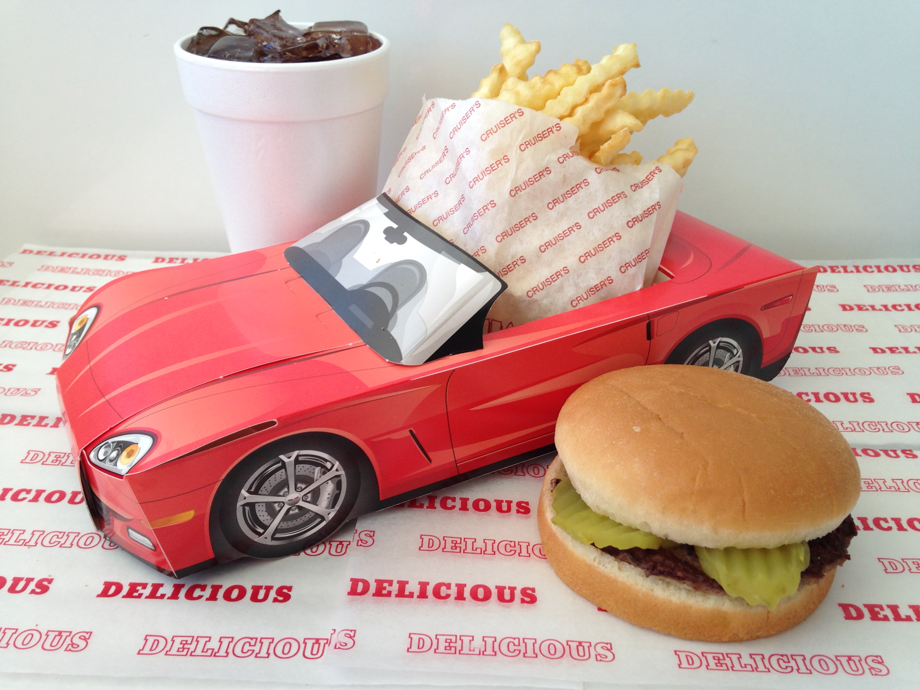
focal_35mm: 33
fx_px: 877
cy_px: 345
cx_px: 460
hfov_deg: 55.4
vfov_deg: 42.9
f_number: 2.4
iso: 50
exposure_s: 1/152
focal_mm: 4.12
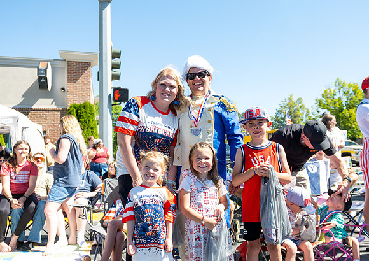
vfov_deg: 44.1
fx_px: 322
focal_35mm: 31
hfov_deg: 59.5
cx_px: 202
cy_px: 134
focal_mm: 24
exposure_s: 1/500
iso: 100
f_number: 2.8
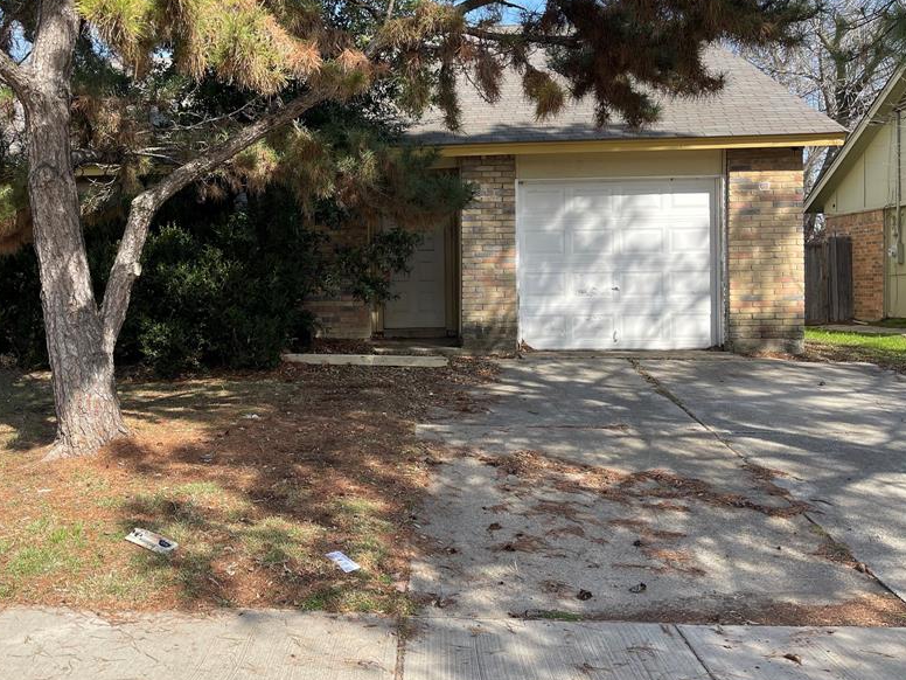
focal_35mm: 33
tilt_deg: -1.7
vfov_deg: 42.9
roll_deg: -0.2
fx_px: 864
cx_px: 341
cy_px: 300
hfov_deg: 54.7
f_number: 1.6
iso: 32
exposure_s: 1/1403
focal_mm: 5.1
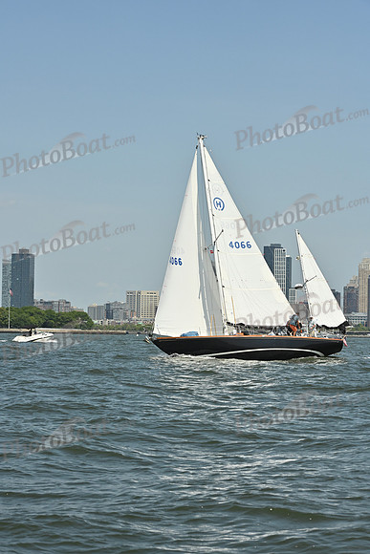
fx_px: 1417
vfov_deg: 22.1
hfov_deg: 14.9
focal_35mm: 92
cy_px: 277
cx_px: 185
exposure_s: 1/1250
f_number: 11
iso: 320
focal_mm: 92
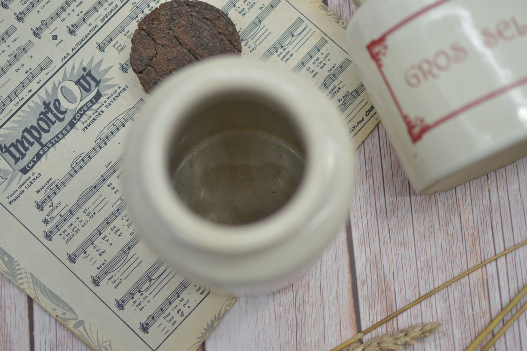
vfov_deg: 25.8
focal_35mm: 52
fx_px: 768
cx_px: 264
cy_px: 176
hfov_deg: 37.9
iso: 100
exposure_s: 1/500
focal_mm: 35
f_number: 1.8
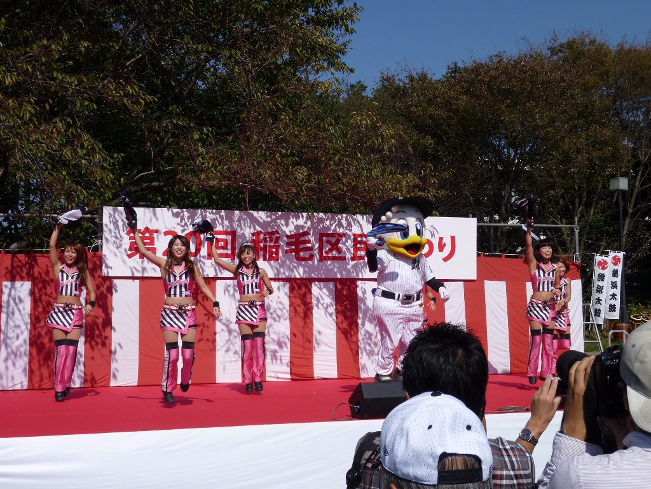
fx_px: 959
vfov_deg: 28.6
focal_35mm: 51
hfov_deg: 37.5
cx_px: 326
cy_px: 244
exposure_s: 1/1000
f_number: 4.4
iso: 80
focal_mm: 9.1
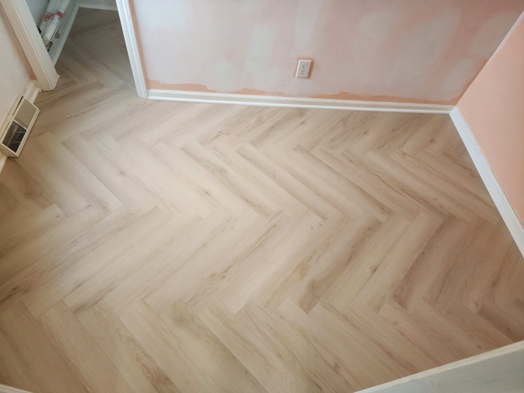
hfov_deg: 73.9
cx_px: 262
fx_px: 348
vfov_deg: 58.9
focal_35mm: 23
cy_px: 196
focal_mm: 6.4
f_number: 1.8
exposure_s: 1/120
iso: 400
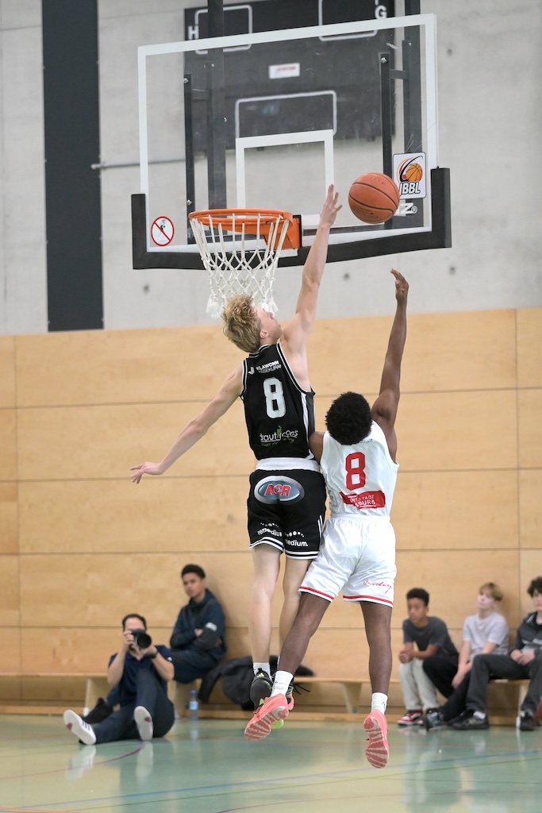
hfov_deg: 12.5
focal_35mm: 110
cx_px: 271
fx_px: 2483
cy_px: 406
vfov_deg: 18.6
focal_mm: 110
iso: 4000
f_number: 2.8
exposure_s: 1/1000
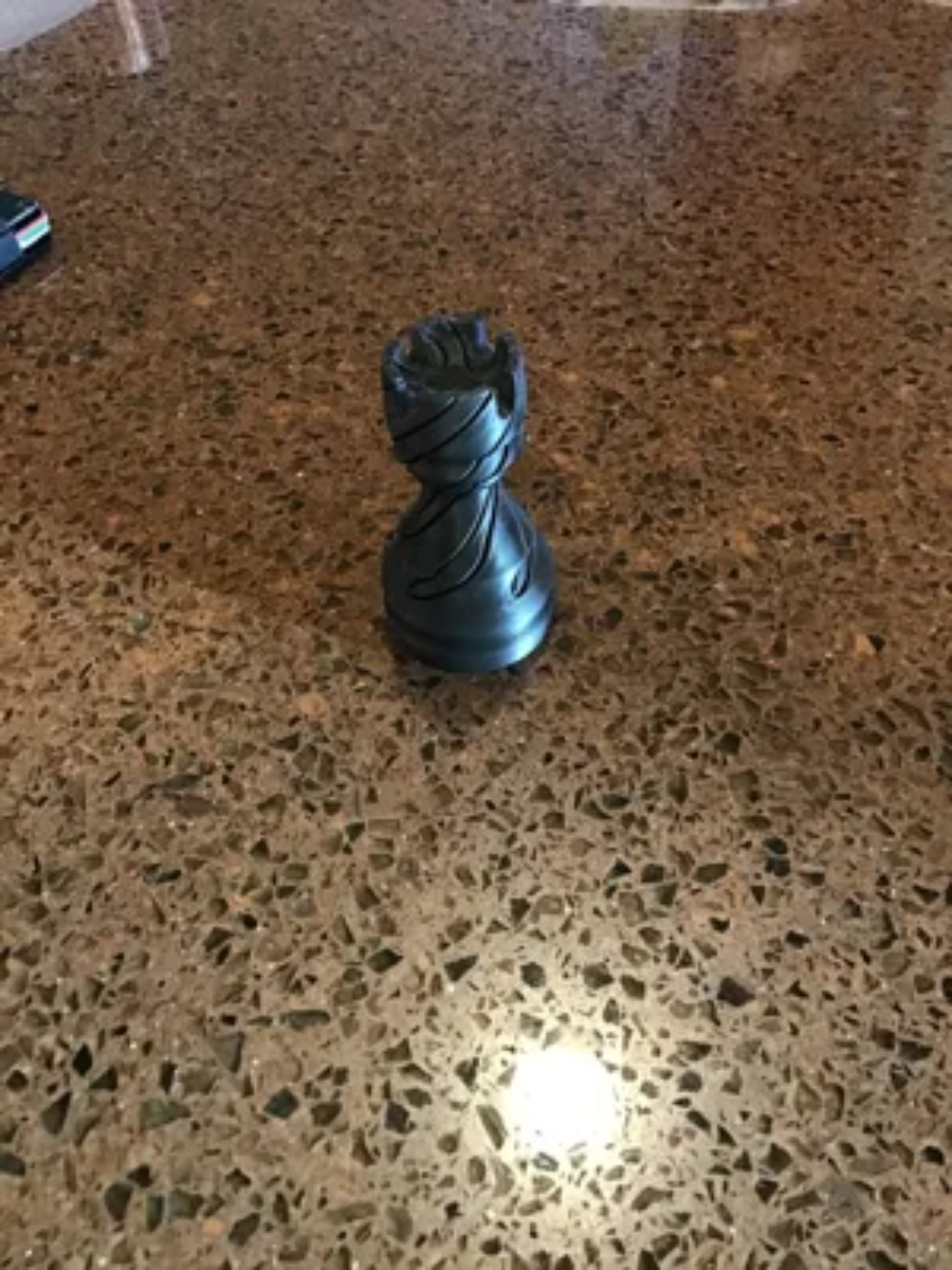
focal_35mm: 31
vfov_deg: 58.4
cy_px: 635
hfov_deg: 45.4
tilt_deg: -50.7
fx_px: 1137
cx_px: 476
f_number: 2.4
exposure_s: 1/15
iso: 200
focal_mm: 3.3
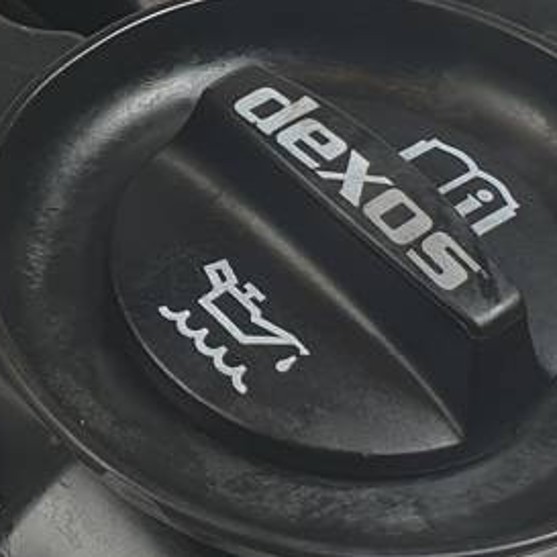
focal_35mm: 121
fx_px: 2203
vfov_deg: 14.3
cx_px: 10
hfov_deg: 14.2
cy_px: 118
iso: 50
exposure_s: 1/131
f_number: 2.4
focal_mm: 4.3
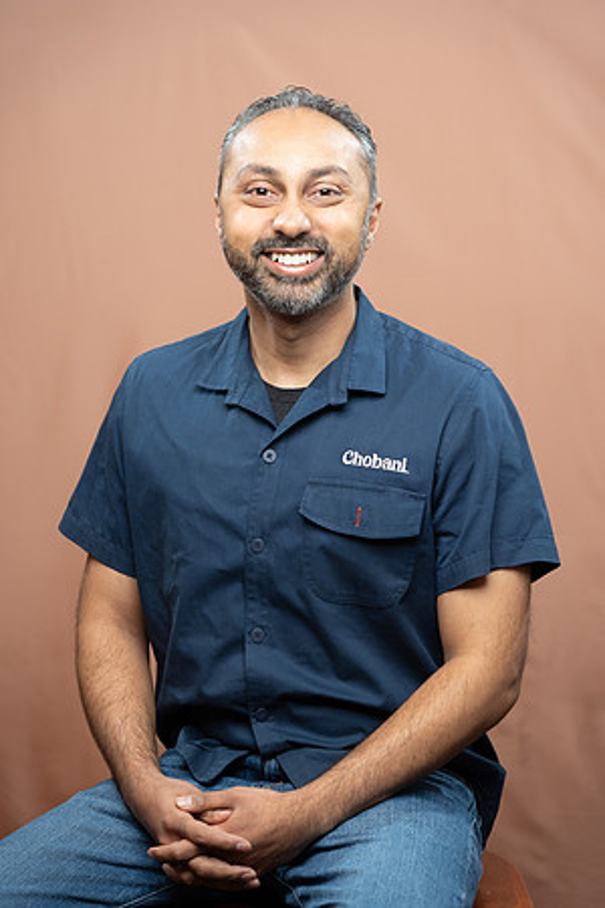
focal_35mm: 81
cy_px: 454
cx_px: 302
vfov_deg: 25.1
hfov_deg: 16.9
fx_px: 2042
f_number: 4
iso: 320
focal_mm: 81
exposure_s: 1/160
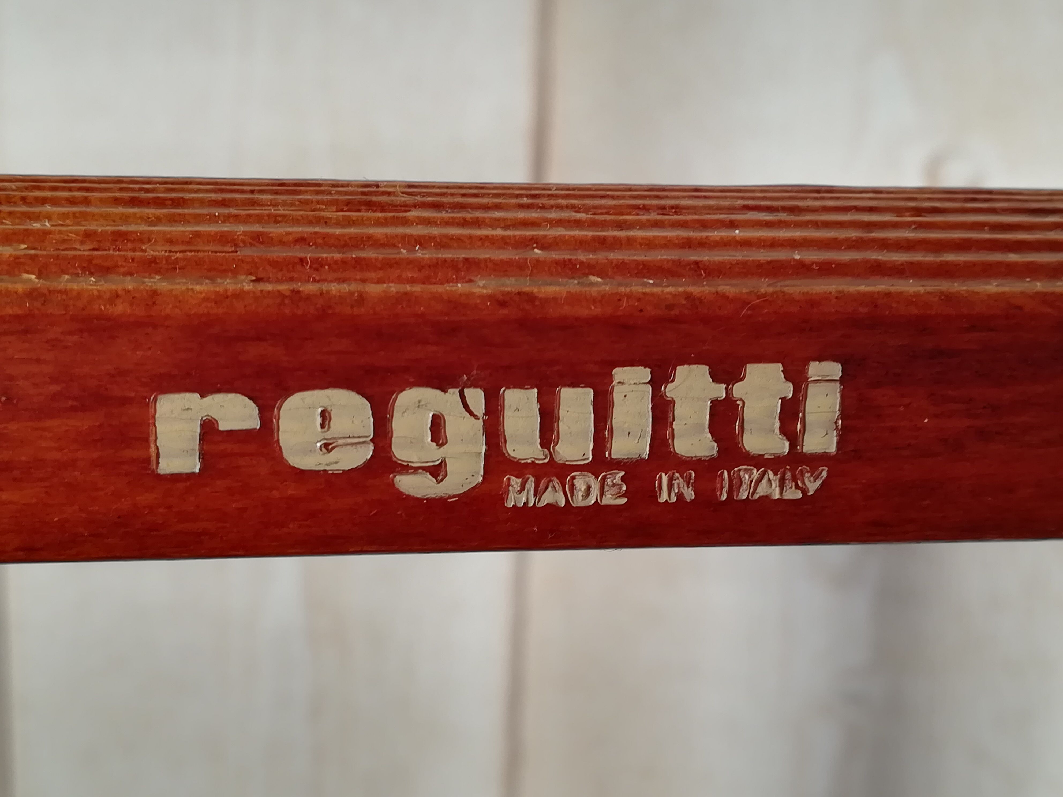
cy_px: 398
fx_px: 1505
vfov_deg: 29.7
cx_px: 532
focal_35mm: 49
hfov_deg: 38.9
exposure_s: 1/50
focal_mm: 3.83
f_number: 2.2
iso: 64
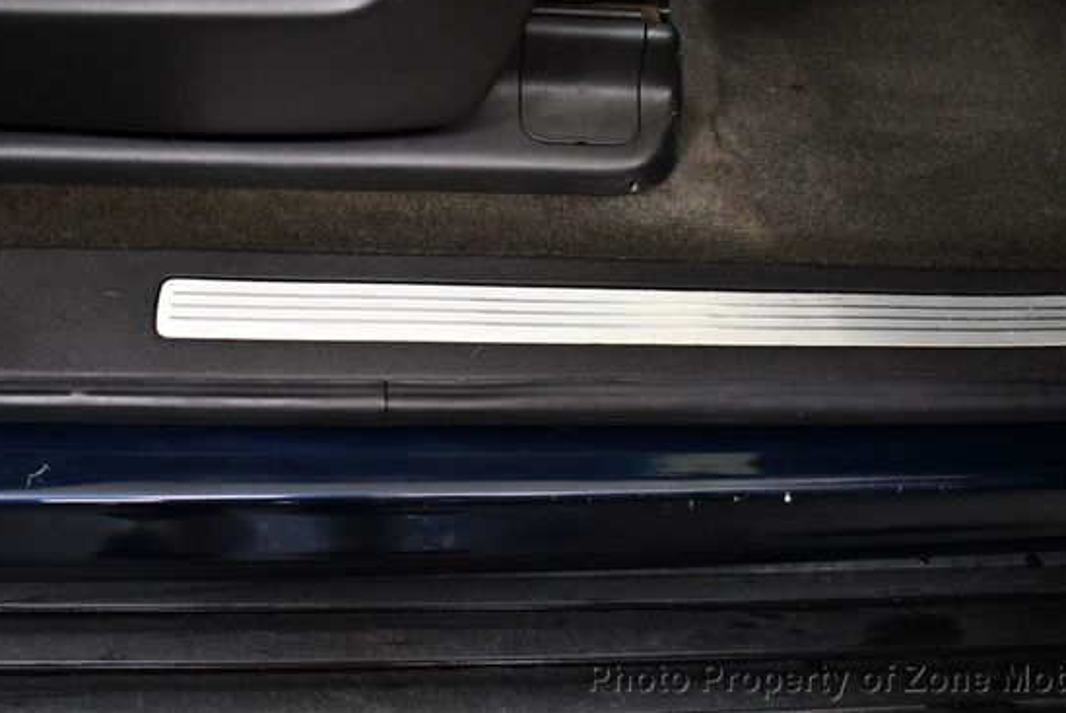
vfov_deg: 31.9
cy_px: 299
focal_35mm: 42
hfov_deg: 46.3
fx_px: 1245
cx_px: 563
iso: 3200
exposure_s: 1/125
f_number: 3.5
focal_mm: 18
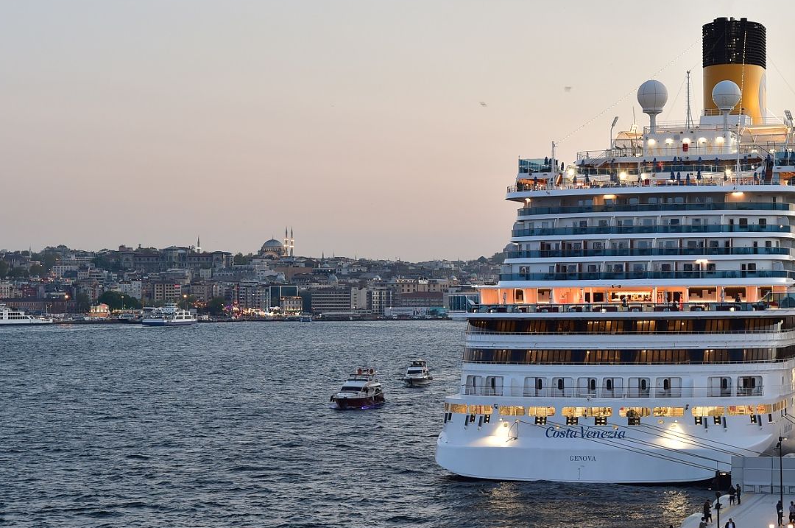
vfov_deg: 16.4
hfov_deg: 24.4
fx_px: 1830
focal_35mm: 83
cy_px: 263
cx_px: 512
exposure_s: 1/15
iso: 640
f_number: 8
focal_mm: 56
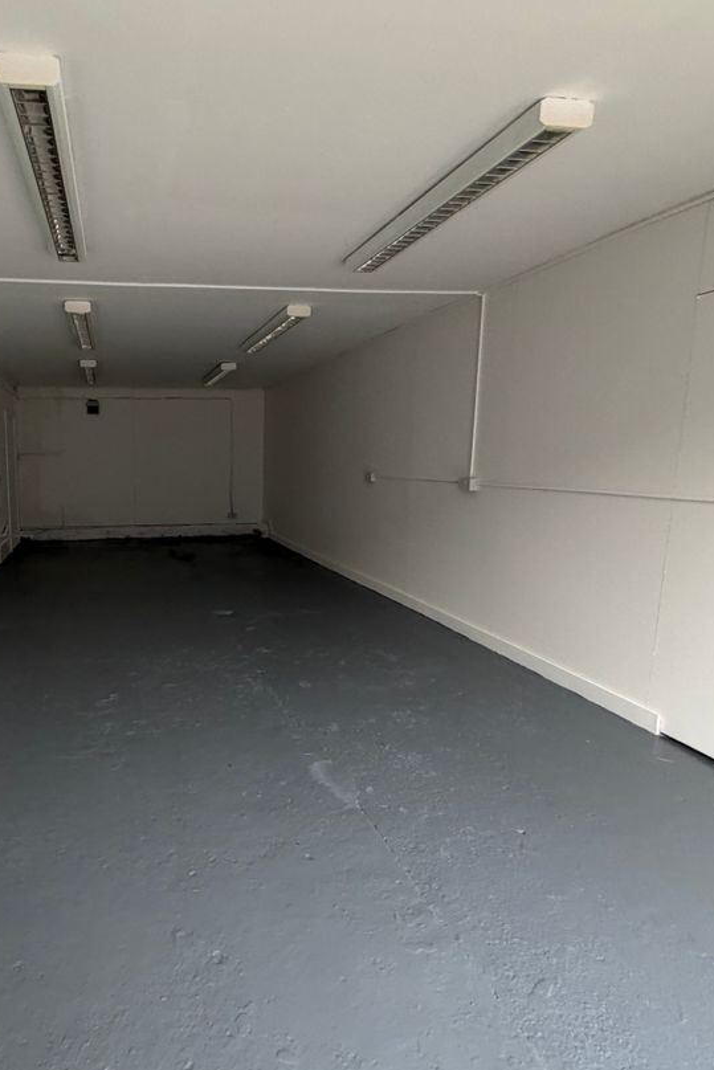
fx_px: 595
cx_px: 187
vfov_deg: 84.0
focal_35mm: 20
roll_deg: -0.7
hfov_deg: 59.0
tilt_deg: -7.3
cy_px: 540
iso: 320
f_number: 2.2
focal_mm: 2.22
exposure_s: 1/87
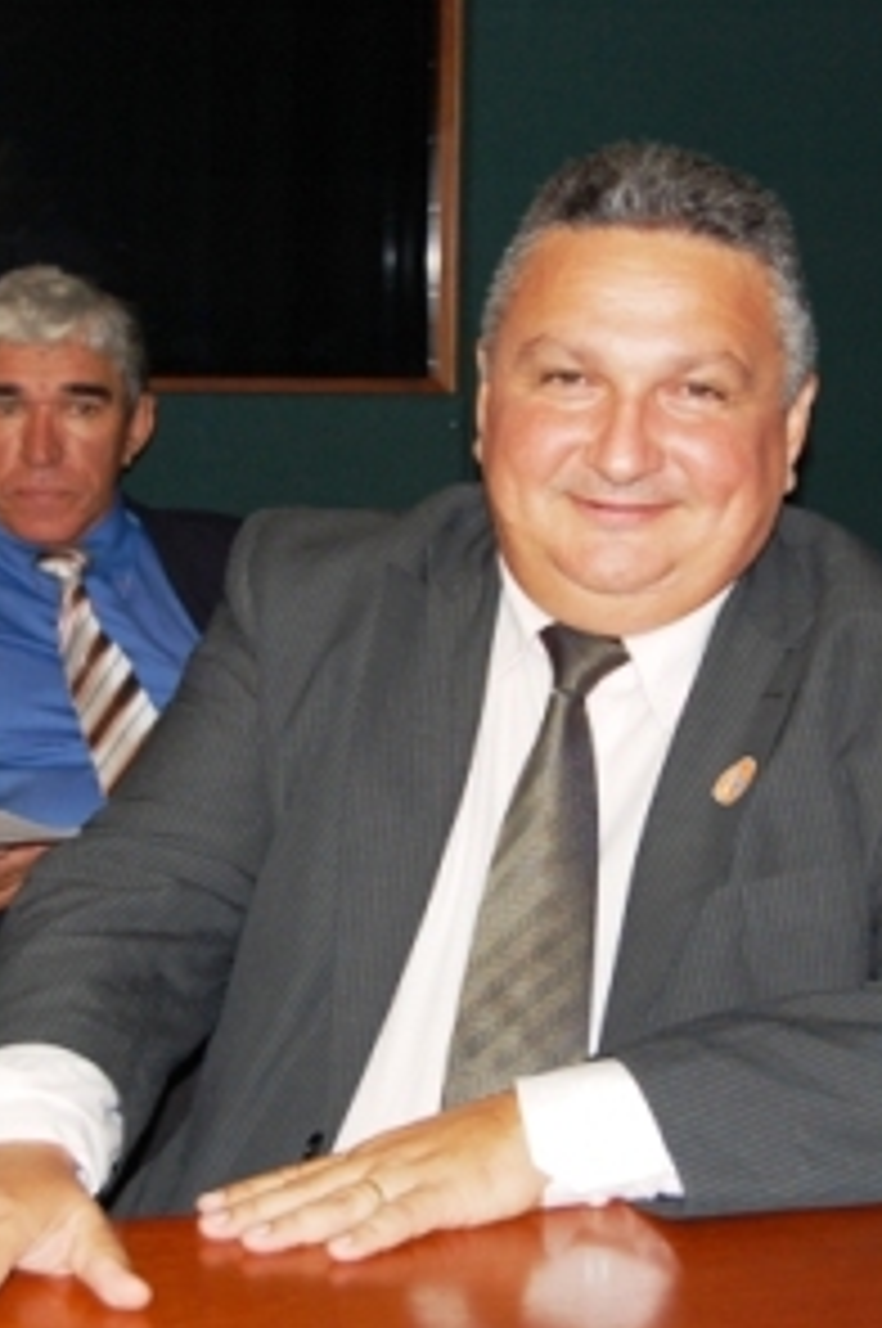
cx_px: 428
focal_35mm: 80
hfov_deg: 17.1
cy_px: 666
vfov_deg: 25.5
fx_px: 2938
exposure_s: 1/60
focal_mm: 35
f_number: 4.8
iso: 400
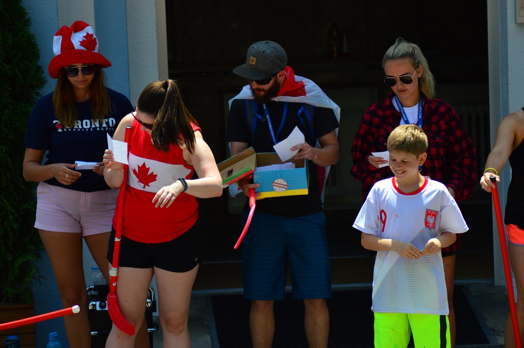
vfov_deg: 5.9
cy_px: 174
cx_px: 262
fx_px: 3381
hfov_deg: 8.9
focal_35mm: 232
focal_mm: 155
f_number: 5
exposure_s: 1/1000
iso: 200
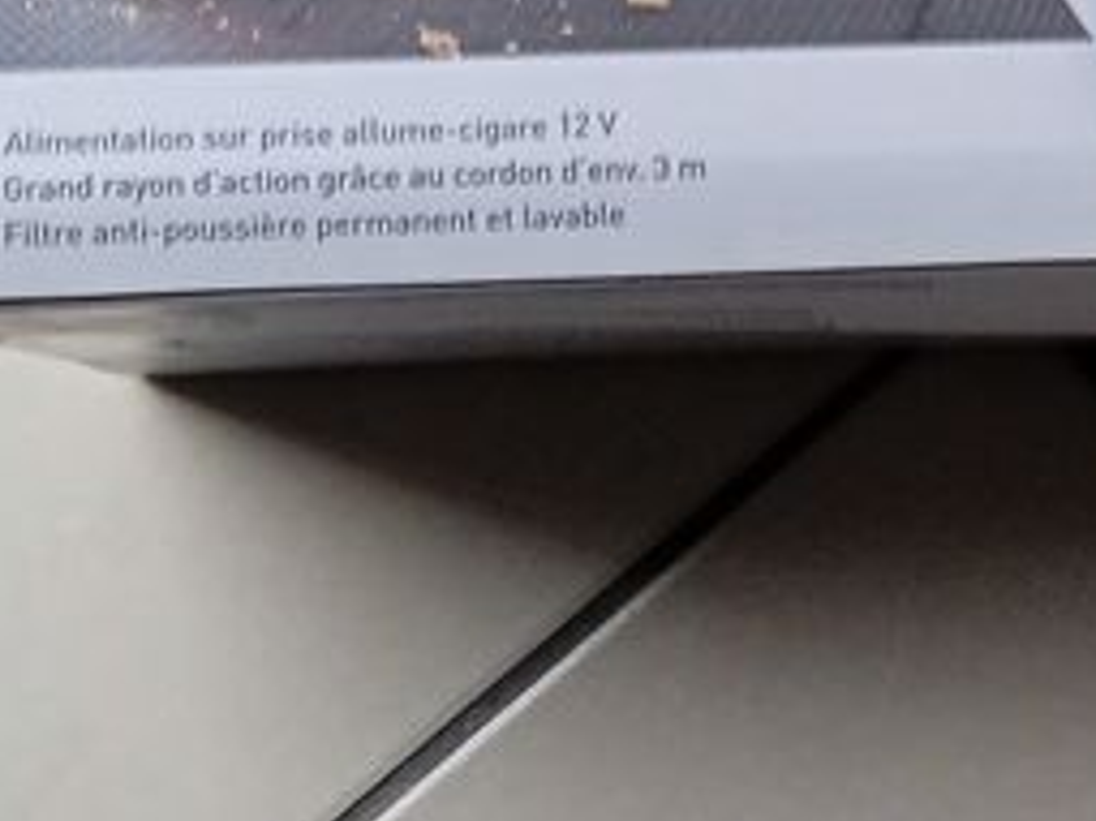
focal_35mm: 110
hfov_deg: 17.1
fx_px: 3481
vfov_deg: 13.2
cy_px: -43
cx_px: 1311
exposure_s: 1/33.3
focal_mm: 3.43
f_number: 2.2
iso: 168
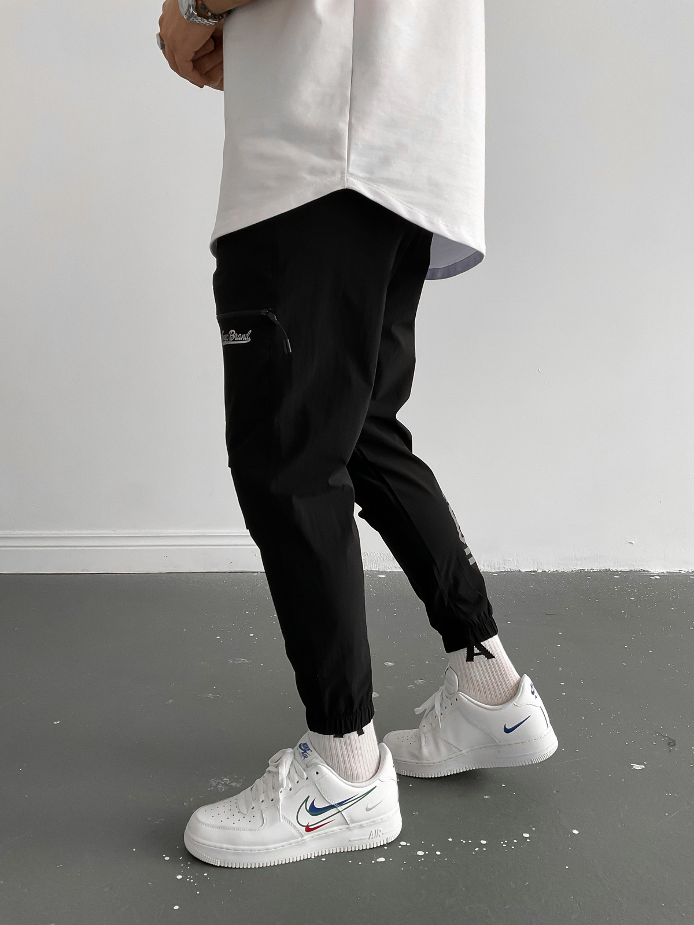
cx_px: 347
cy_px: 462
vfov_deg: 61.7
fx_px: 775
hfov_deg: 48.2
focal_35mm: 29
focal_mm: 3
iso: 64
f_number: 1.8
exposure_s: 1/90
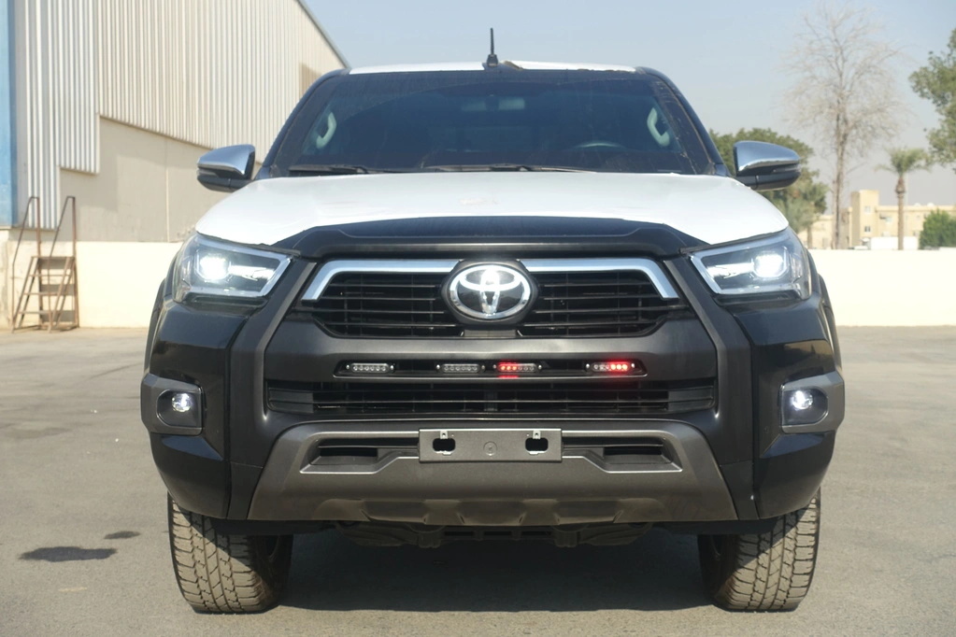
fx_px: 1381
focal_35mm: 52
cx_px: 478
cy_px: 318
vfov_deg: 26.0
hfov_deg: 38.2
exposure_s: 1/400
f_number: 5.6
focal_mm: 19.1
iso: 125
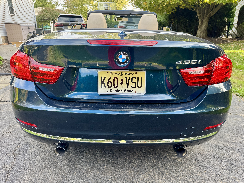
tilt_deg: -19.5
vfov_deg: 56.8
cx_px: 122
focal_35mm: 24
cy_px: 92
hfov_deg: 71.6
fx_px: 169
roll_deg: +0.6
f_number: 1.78
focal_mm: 6.76
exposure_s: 1/151
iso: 64
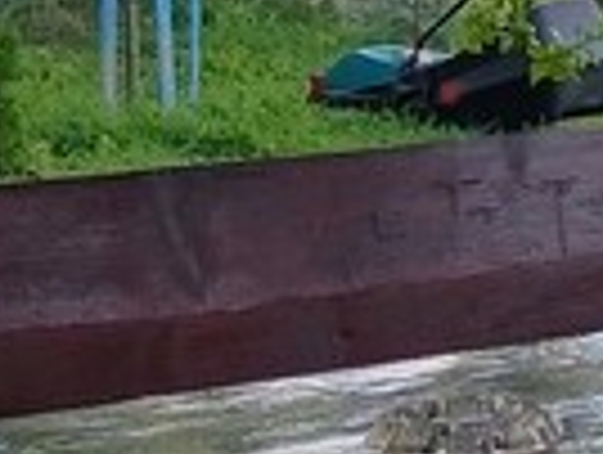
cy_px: -148
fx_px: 3455
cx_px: 2025
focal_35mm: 198
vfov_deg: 7.4
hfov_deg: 8.0
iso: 20
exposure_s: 1/128
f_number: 1.8
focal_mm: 3.98
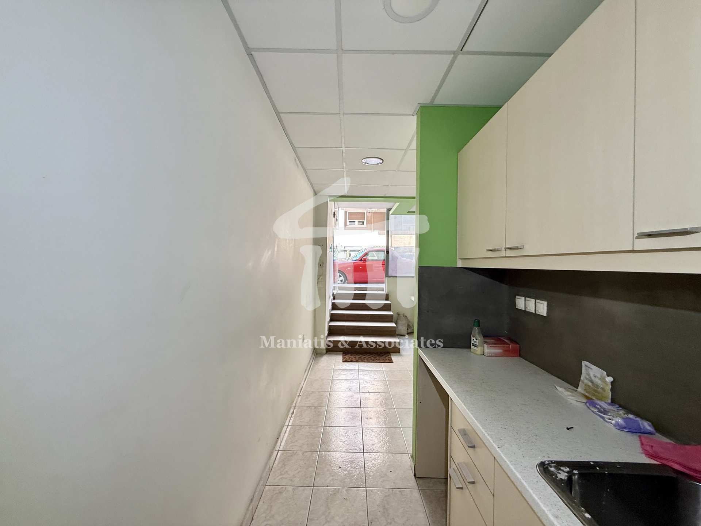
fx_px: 284
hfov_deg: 102.1
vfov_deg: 85.7
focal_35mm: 14
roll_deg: -0.8
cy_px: 263
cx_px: 350
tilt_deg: +1.3
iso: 160
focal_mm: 2.22
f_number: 2.2
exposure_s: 1/99
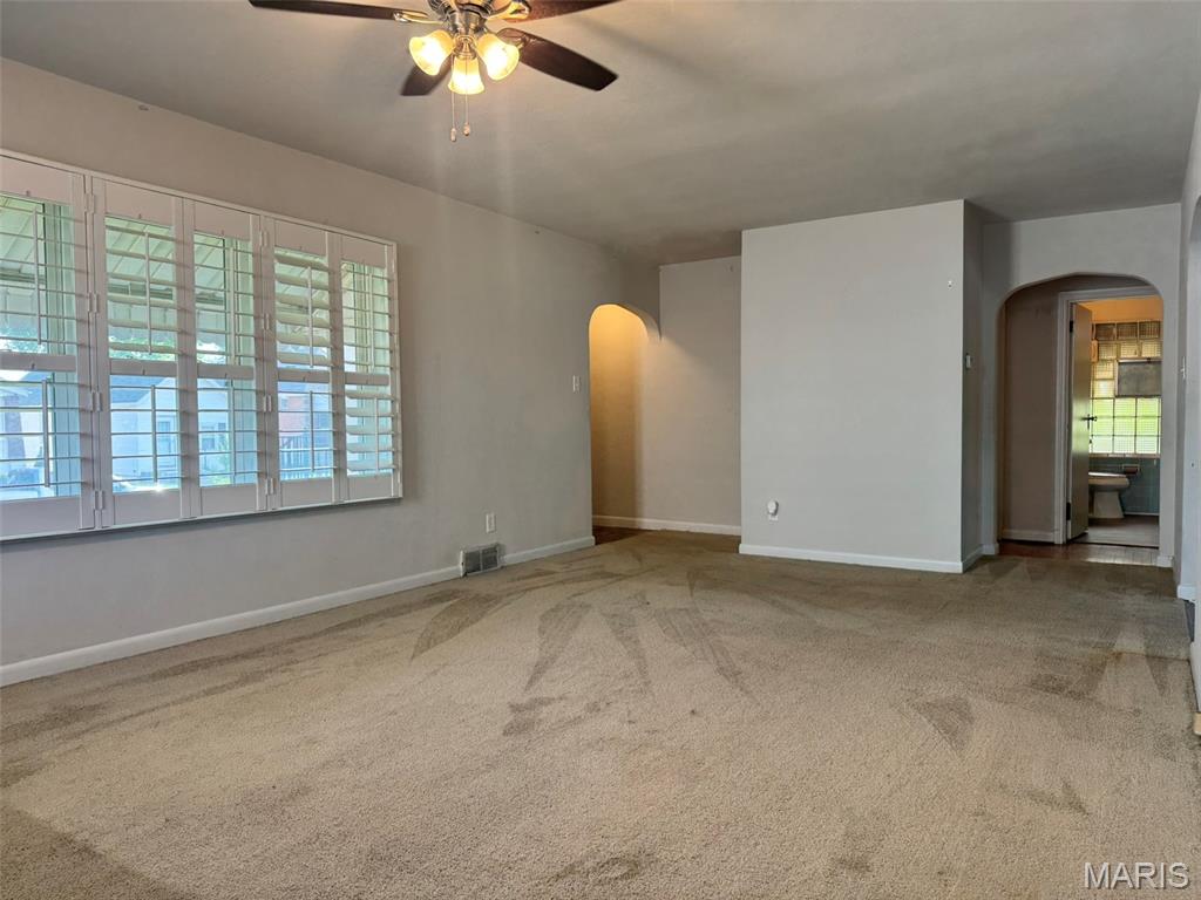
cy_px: 450
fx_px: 833
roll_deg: +0.0
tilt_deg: -3.2
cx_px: 600
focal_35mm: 24
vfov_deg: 56.8
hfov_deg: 71.6
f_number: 1.78
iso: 160
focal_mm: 6.76
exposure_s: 1/120
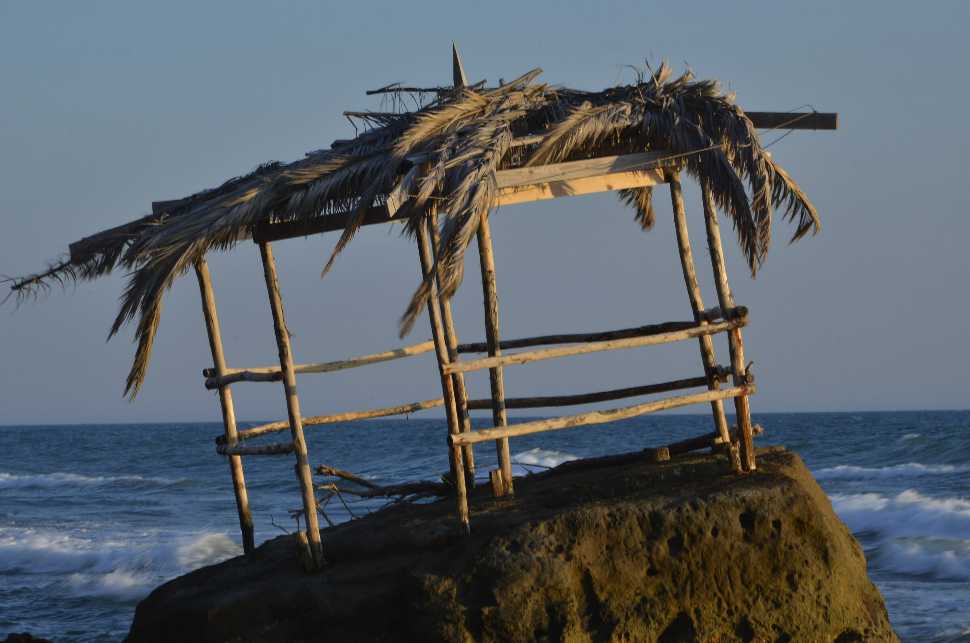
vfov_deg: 8.7
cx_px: 485
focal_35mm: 158
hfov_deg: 13.1
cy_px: 322
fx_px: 4235
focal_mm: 105
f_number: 25
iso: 100
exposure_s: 1/20
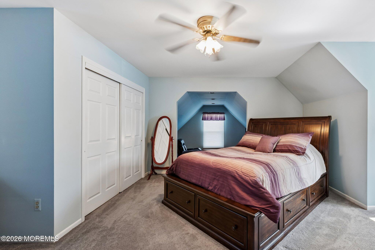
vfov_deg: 77.3
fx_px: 156
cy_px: 125
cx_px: 188
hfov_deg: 100.4
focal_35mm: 15
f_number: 7.1
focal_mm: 15
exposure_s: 1/25
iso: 1000
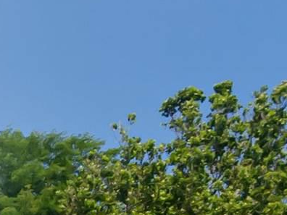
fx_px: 1111
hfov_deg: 13.3
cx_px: -223
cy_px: 464
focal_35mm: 134
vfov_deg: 10.0
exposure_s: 1/160
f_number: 8
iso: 200
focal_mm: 12
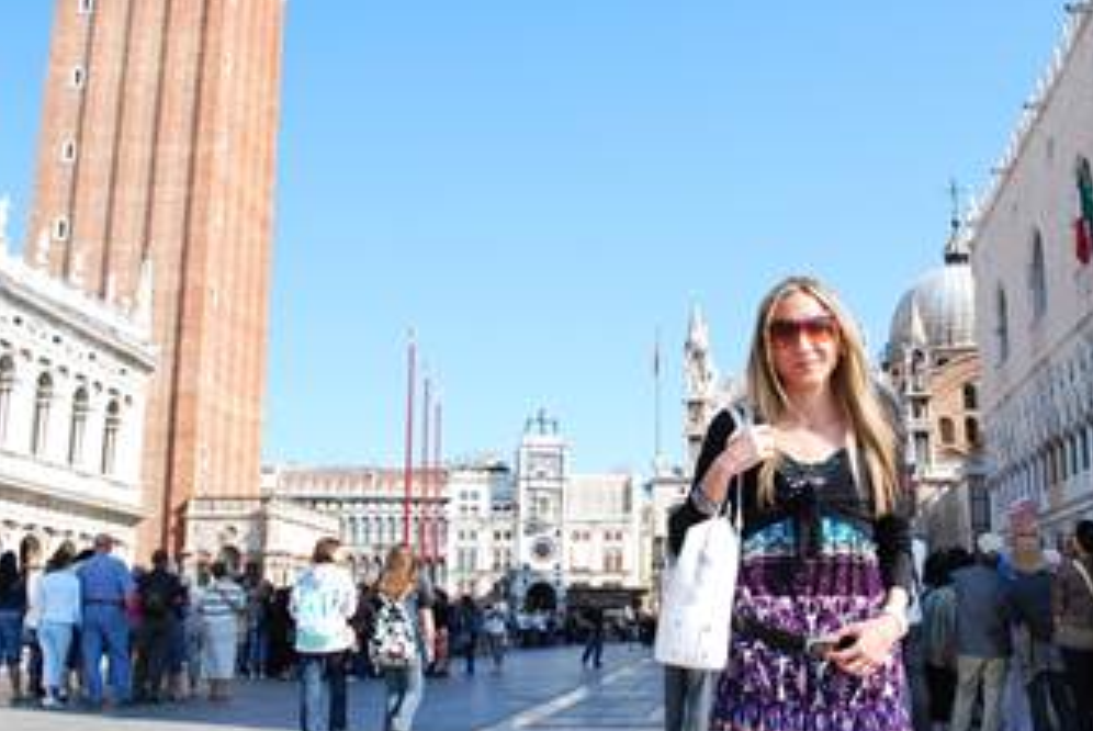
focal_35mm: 39
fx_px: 1185
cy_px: 397
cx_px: 681
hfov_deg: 49.1
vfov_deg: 34.3
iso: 100
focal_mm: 18
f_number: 7.1
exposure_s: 1/200
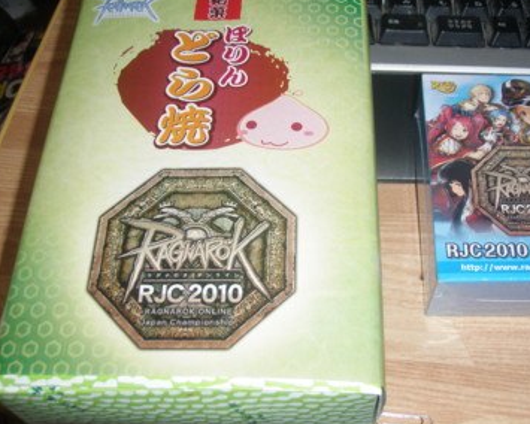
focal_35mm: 47
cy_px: 205
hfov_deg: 39.4
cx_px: 311
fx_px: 737
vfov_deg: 32.1
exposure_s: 1/30
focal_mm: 6.7
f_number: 3.5
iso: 100
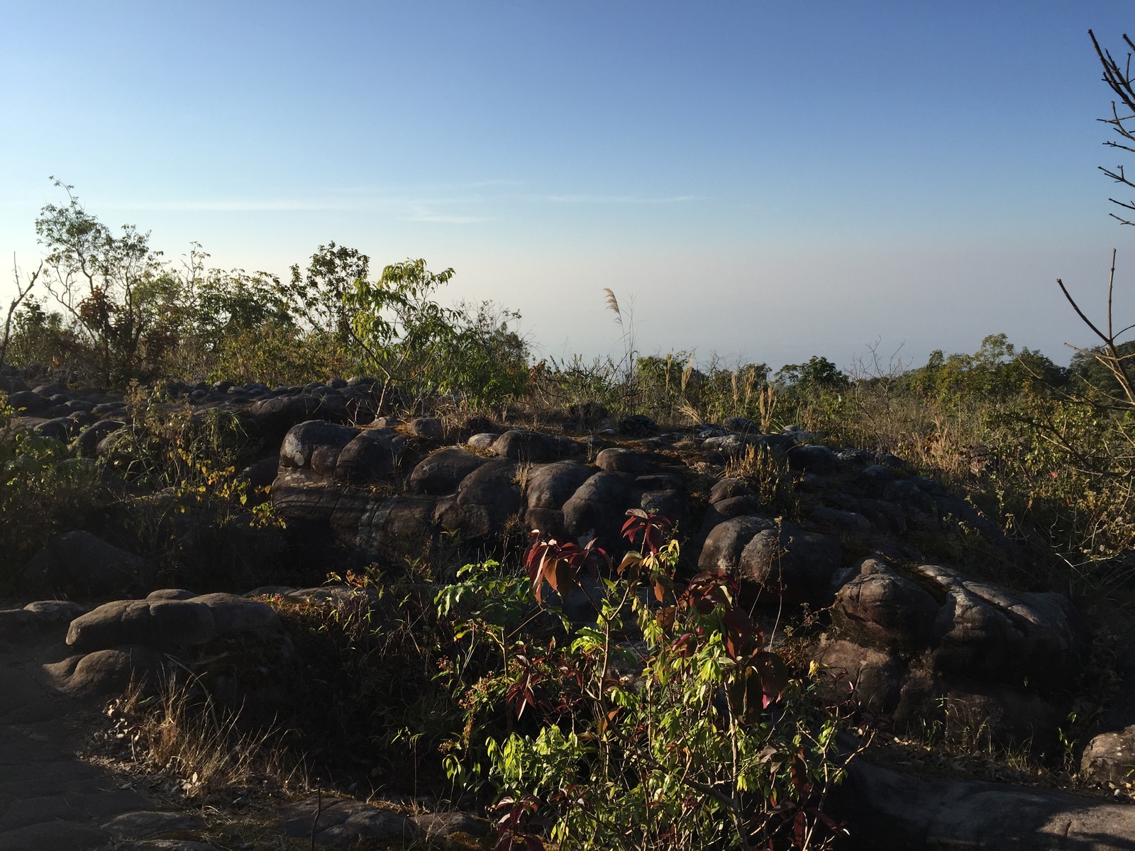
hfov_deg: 61.7
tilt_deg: -7.3
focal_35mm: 29
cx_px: 568
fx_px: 951
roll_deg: +0.1
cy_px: 426
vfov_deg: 48.2
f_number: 2.2
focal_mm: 4.15
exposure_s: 1/1721
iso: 32
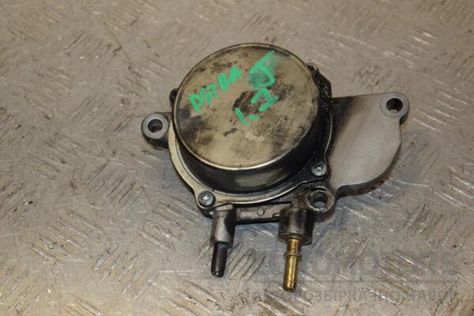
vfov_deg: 14.7
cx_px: 237
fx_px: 1224
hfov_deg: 21.9
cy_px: 158
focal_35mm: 93
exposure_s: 1/200
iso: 800
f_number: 7.1
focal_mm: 62
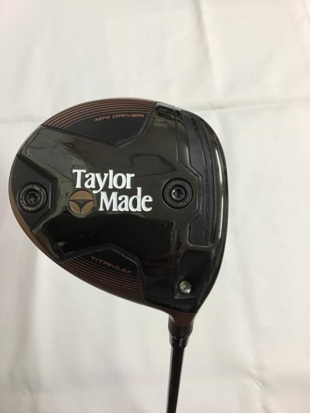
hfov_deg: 45.4
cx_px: 155
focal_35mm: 31
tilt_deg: -69.5
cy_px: 206
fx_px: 370
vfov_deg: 58.4
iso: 125
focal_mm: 3.3
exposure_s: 1/33
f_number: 2.4
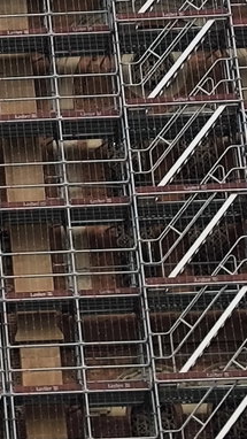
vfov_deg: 9.9
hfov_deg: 5.6
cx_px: -306
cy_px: -259
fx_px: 2444
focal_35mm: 210
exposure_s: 1/249
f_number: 1.77
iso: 80
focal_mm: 5.35
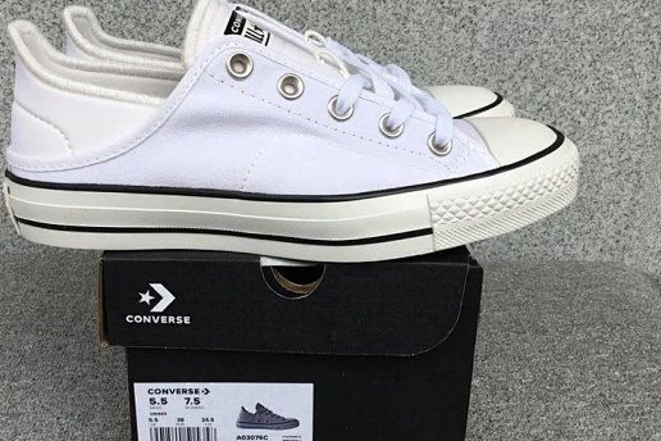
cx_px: 296
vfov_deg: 33.4
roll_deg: -1.0
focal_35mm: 40
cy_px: 219
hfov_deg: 48.4
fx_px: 734
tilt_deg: -18.9
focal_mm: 3.3
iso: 25
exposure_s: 1/203
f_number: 2.4
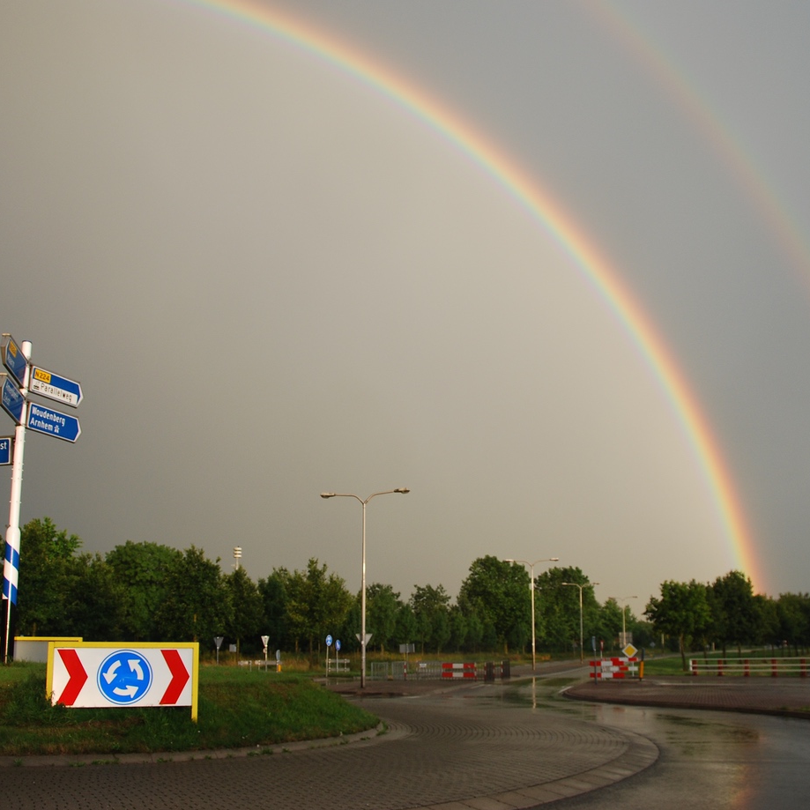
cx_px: 446
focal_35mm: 35
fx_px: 927
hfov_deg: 47.2
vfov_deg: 47.2
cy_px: 399
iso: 200
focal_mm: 18
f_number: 4.5
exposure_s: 1/60
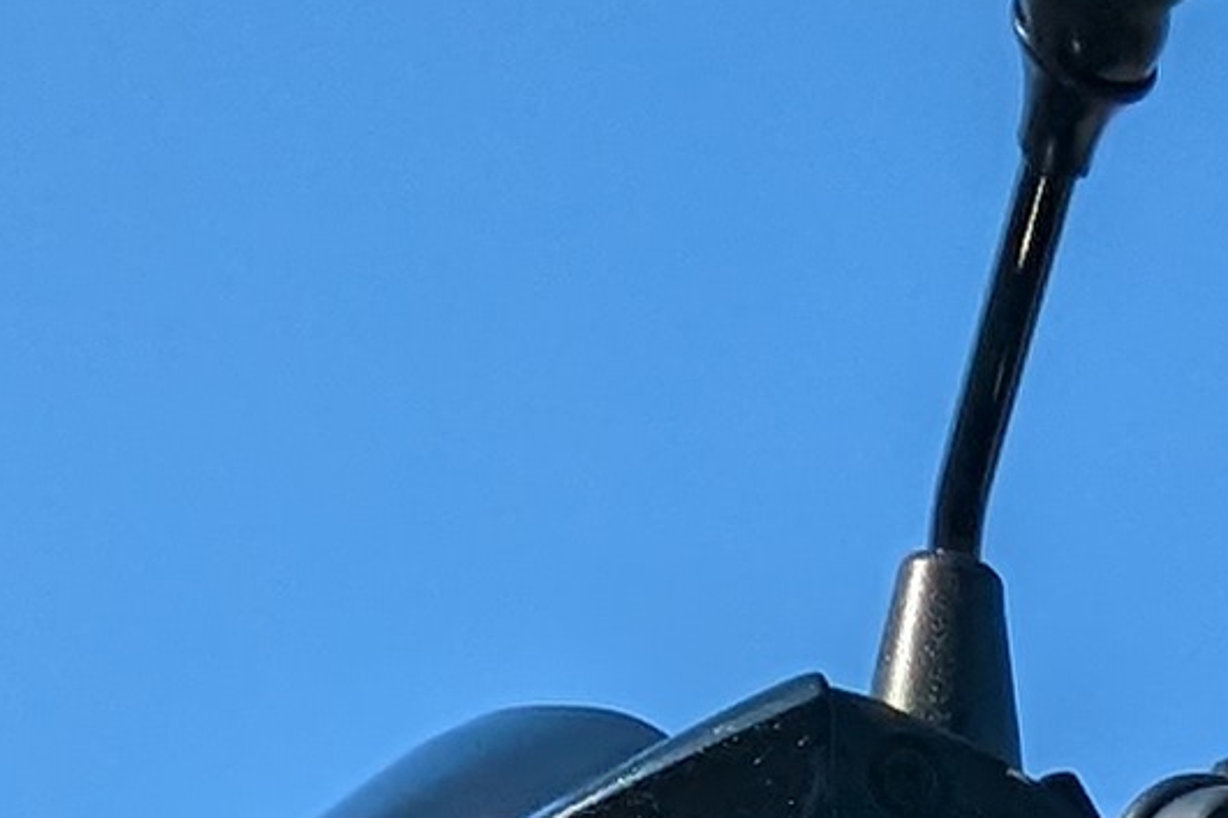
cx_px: 1977
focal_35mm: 104
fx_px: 3547
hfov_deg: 17.2
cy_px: 2835
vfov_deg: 9.0
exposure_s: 1/929
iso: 47
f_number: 2.2
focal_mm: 1.95
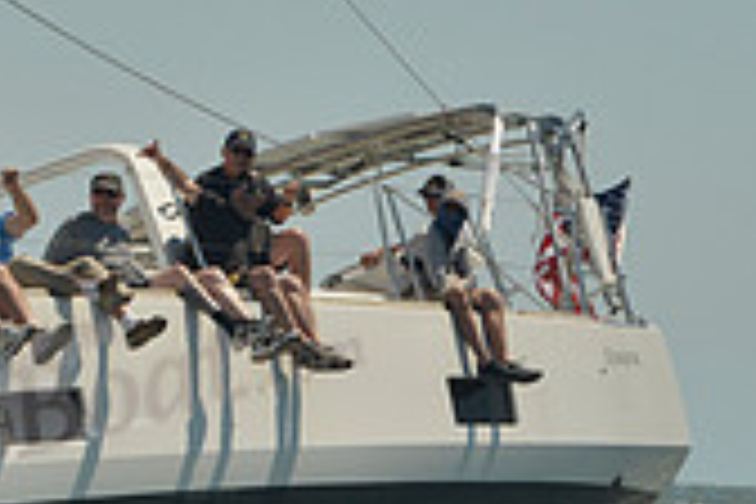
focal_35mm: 352
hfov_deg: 5.8
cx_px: -500
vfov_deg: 3.9
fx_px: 7391
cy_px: 245
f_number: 9
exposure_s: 1/1000
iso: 280
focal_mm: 102
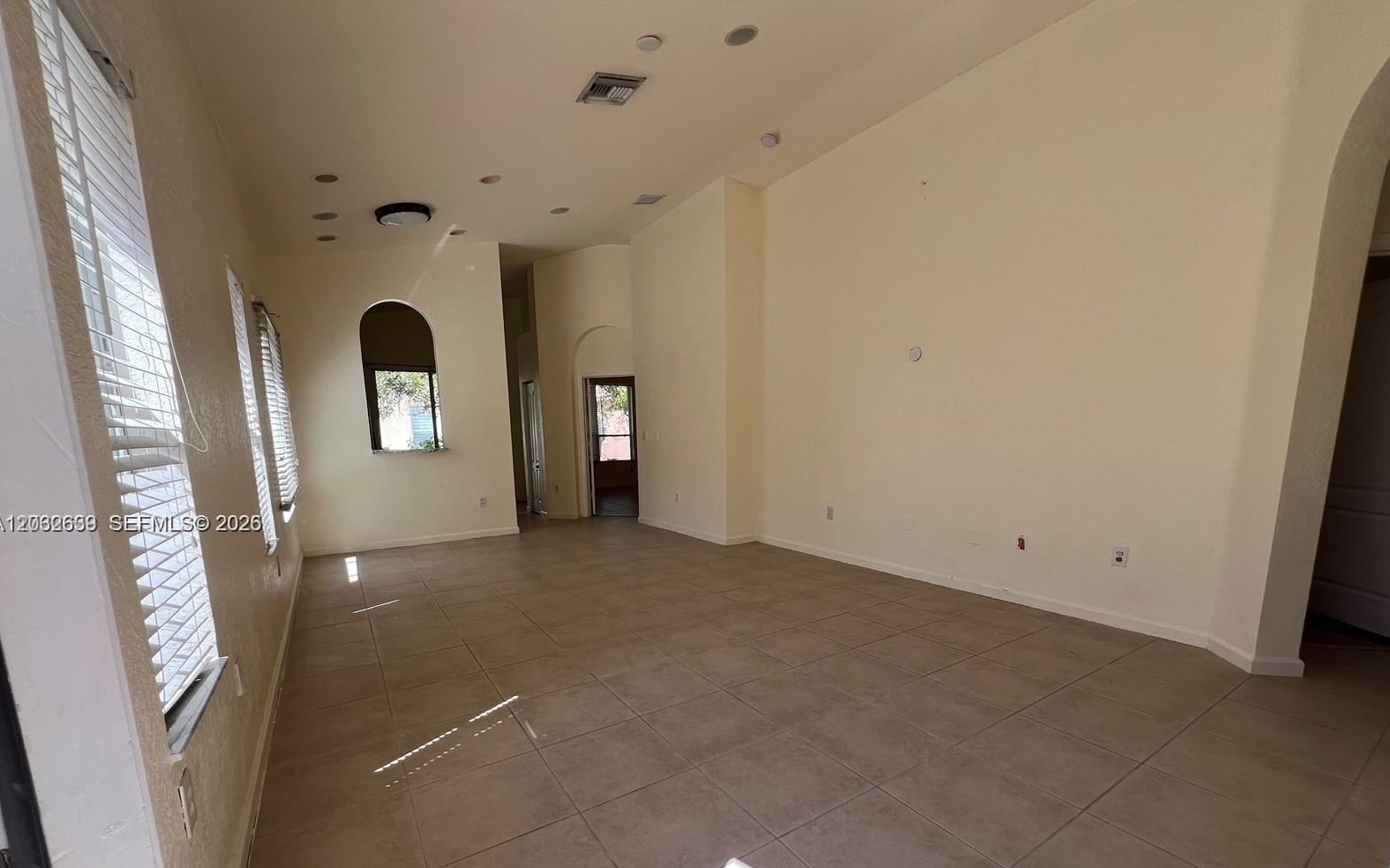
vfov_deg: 77.6
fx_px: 530
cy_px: 525
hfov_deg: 105.3
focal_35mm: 14
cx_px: 693
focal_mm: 1.57
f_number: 1.8
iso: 32
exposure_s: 1/195
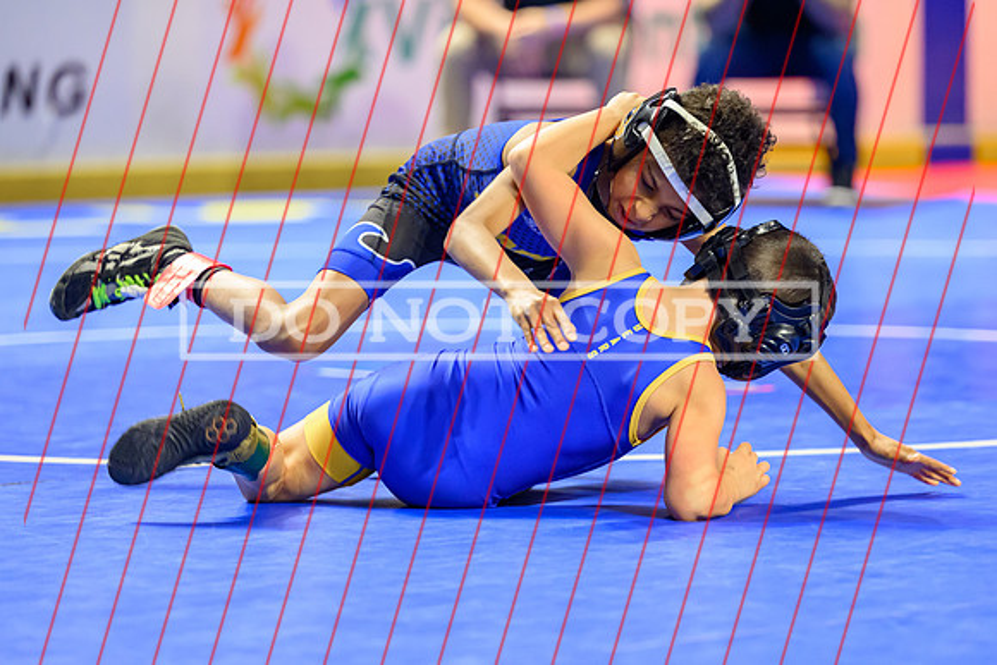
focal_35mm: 174
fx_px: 4817
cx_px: 508
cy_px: 301
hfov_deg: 11.8
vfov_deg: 7.9
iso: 5000
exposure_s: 1/640
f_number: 2.8
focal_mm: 140
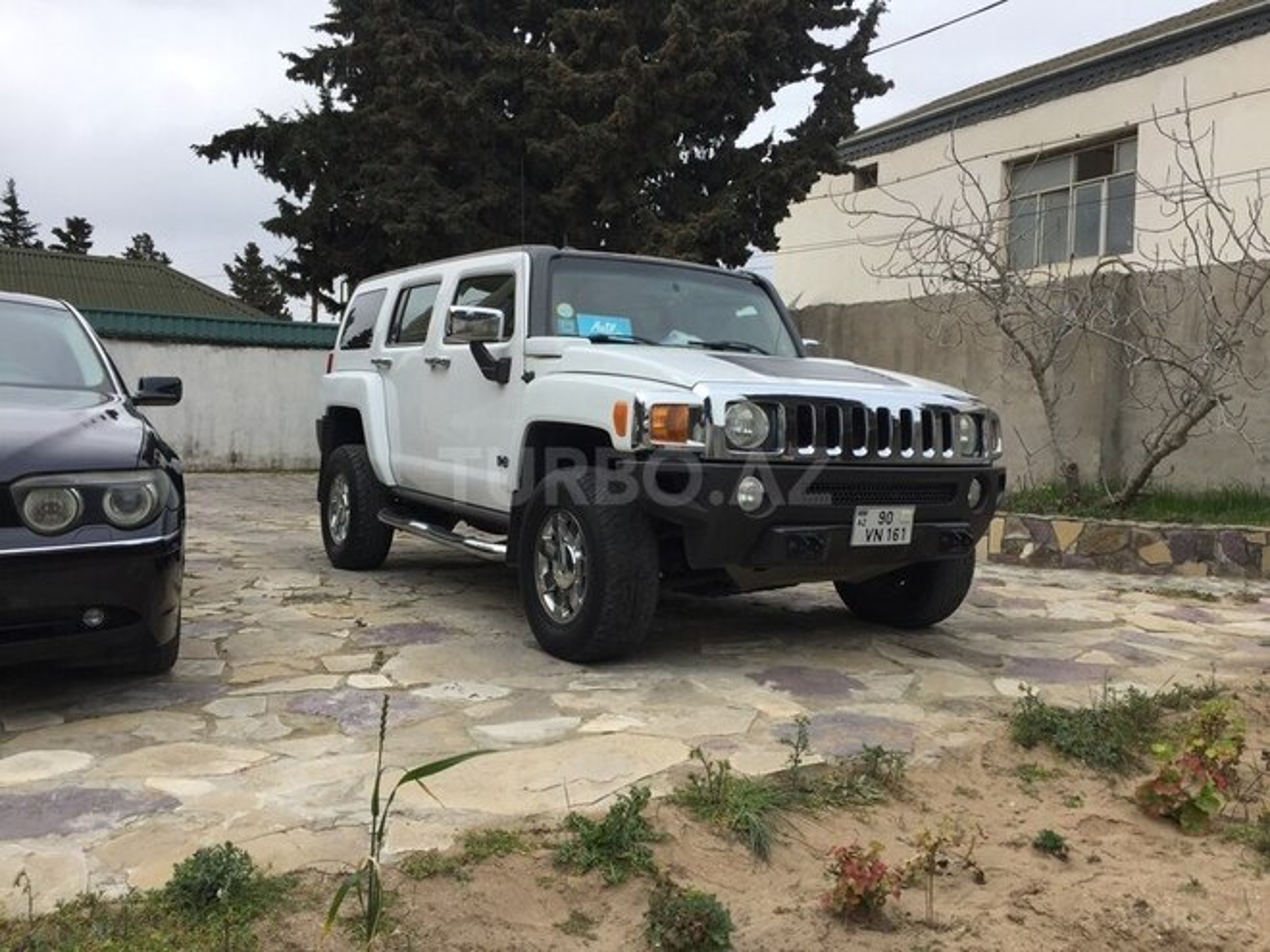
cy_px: 476
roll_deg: -0.7
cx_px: 635
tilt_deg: -2.3
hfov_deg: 61.7
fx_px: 1064
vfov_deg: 48.2
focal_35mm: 29
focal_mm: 4.15
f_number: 2.2
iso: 32
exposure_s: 1/964
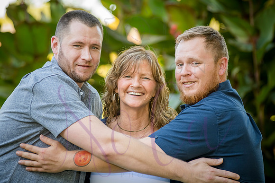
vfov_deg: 9.5
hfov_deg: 14.2
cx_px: 138
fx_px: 1108
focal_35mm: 145
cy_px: 92
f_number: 4
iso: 800
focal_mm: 145
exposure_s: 1/500
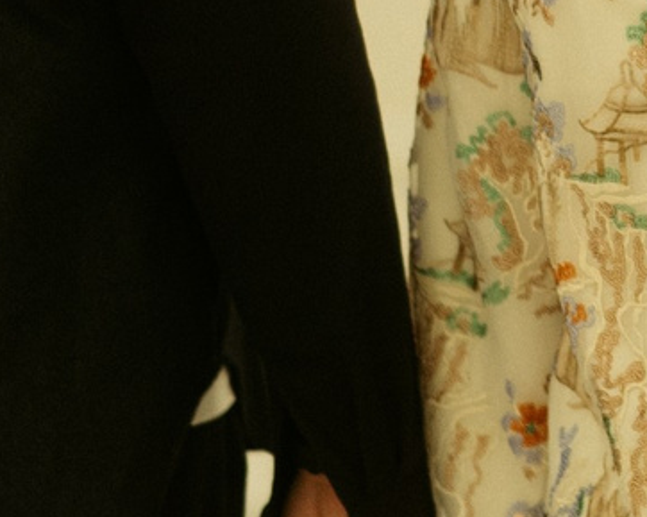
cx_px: 1153
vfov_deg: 5.4
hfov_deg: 6.8
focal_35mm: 279
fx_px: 5338
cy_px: -433
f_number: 1.4
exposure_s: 1/320
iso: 160
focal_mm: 35
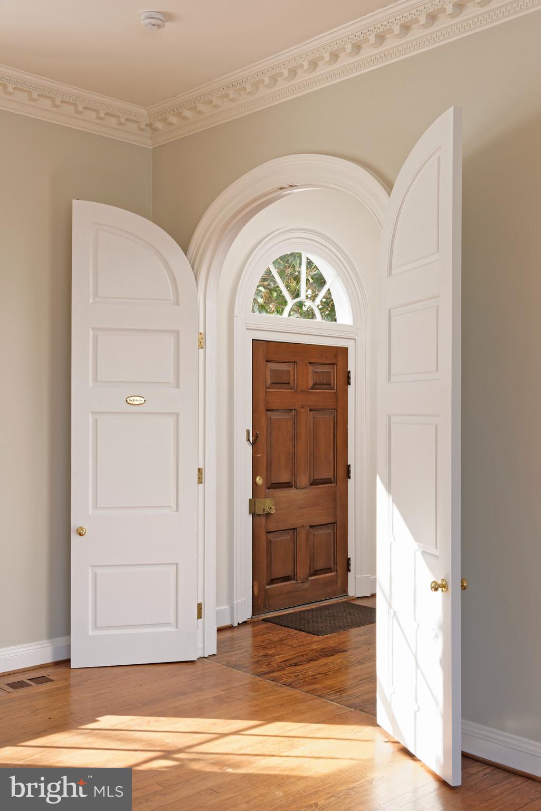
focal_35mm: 38
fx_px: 856
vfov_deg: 50.7
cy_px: 406
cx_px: 270
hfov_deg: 35.1
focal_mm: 38
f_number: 8
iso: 320
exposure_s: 1/80
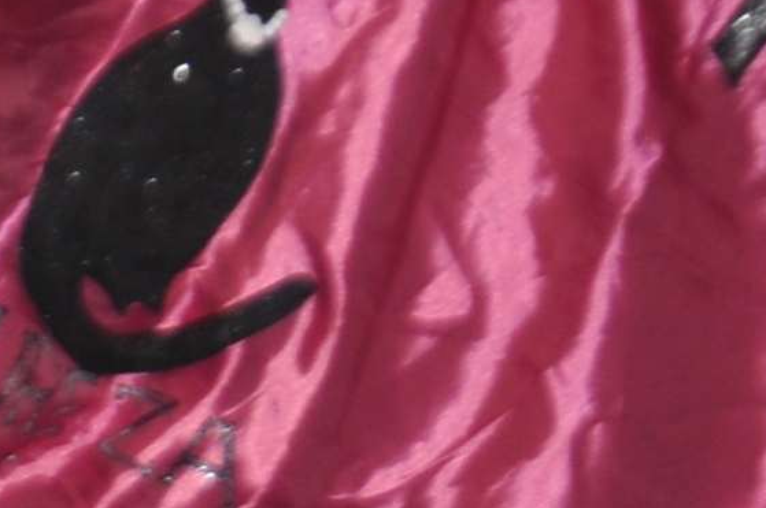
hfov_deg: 9.1
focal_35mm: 207
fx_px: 4398
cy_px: 315
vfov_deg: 6.6
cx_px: -977
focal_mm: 18
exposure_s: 1/60
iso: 200
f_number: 3.5
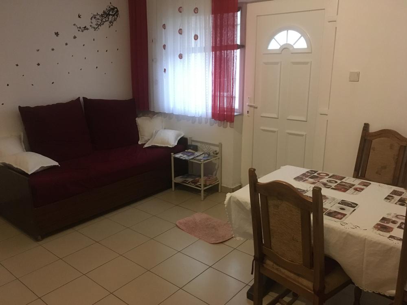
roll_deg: +0.0
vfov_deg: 48.2
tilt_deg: -16.2
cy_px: 152
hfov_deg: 61.7
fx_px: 341
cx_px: 204
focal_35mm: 29
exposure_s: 1/17
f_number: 2.2
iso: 320
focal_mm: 4.15
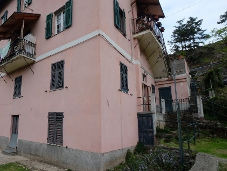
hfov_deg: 73.3
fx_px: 144
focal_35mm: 22
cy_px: 100
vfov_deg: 60.7
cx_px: 70
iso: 400
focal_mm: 10
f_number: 7.1
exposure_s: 1/420
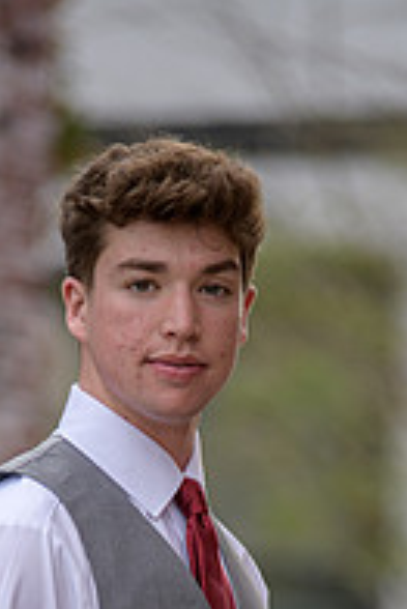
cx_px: 190
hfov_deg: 3.6
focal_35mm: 379
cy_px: 693
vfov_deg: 5.4
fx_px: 6415
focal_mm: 165
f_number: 2.8
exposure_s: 1/1250
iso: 250
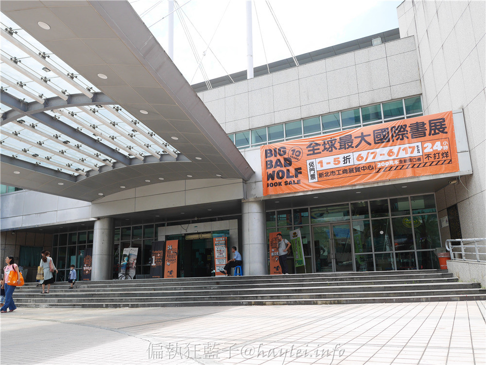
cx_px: 243
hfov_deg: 60.0
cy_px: 182
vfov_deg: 46.8
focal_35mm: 30
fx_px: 421
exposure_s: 1/640
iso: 200
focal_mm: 15
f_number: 4
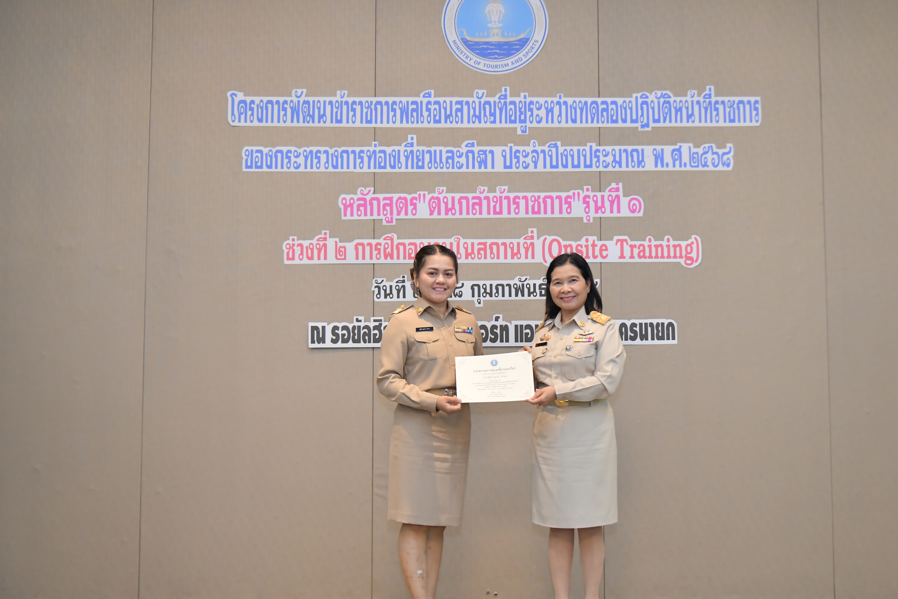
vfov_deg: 25.1
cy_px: 287
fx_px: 1347
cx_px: 513
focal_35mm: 54
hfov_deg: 36.8
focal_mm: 46
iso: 2500
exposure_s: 1/200
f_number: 4
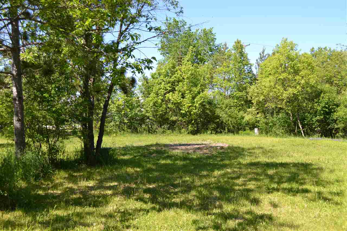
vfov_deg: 36.9
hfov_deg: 53.1
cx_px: 174
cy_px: 116
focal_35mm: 36
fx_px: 347
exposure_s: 1/160
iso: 100
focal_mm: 24
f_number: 6.3
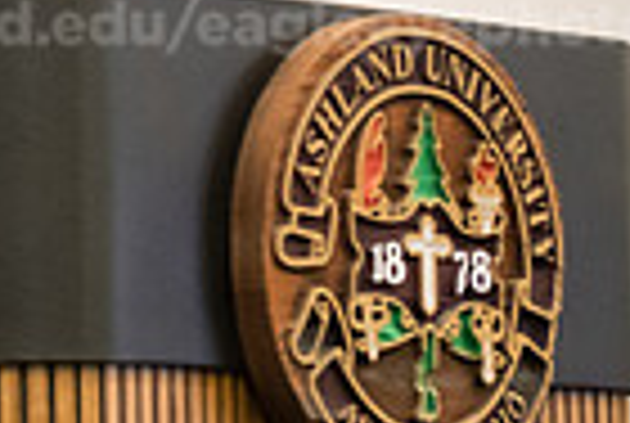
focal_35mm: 339
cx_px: -580
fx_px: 5945
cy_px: 119
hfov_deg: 5.9
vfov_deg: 4.1
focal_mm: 82
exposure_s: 1/200
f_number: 3.5
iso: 3200
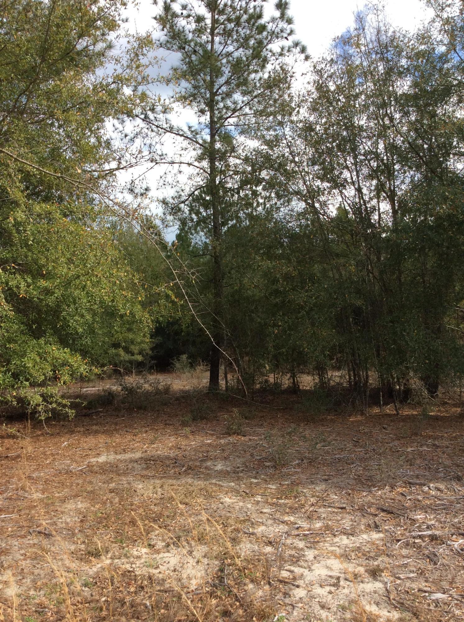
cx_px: 232
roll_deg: +2.5
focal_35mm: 32
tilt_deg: +0.0
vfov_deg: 56.9
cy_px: 311
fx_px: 574
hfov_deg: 44.0
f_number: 2.4
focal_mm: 3.3
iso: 32
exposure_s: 1/673
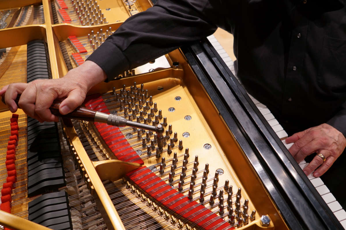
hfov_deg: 53.1
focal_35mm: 36
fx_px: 346
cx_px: 173
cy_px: 115
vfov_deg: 36.9
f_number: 5.6
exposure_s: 1/125
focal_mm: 36
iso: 500
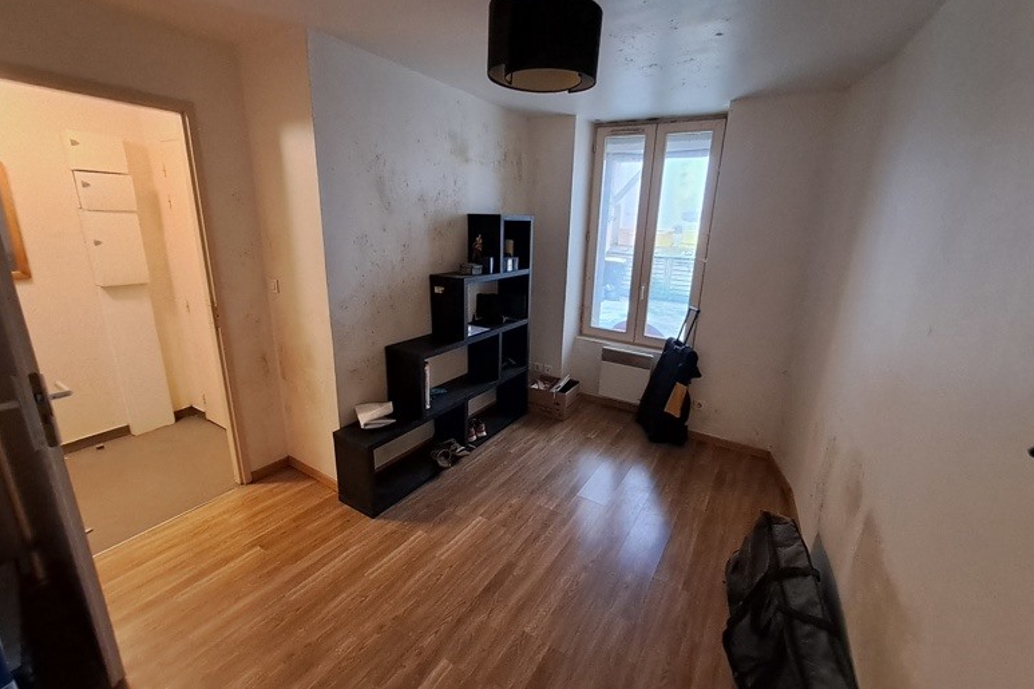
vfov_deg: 81.2
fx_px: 402
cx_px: 530
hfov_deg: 104.2
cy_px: 340
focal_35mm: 14
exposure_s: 1/24
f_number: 2.2
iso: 400
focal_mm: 1.42
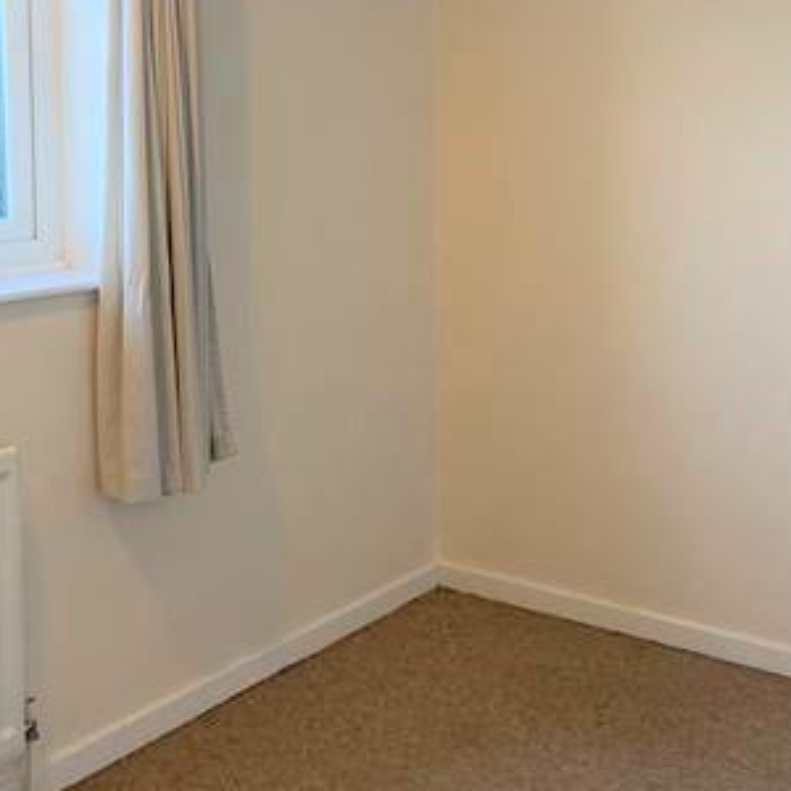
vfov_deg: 33.8
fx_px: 1267
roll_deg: +0.5
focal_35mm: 49
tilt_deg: -2.8
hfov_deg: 34.3
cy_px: 179
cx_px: 535
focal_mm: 4.25
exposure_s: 1/100
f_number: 1.8
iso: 100
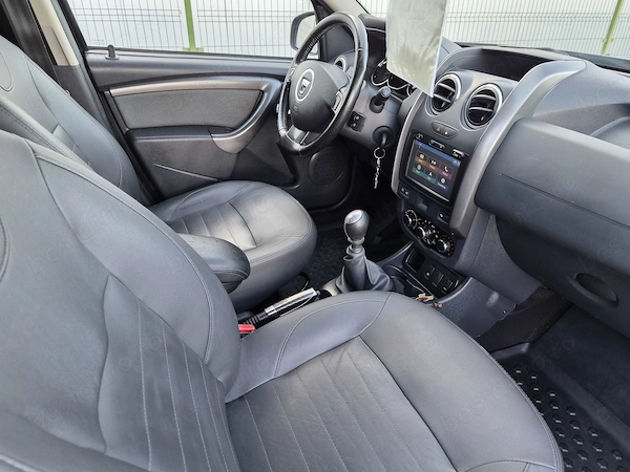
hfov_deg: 73.9
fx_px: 419
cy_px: 236
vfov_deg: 58.9
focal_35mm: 23
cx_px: 315
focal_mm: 5.4
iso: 125
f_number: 1.8
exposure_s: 1/180
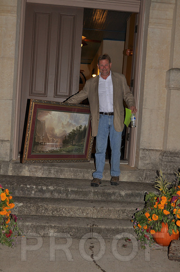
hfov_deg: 28.0
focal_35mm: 48
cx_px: 90
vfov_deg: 41.2
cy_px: 136
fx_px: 361
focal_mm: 32
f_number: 4.5
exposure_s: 1/60
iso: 250
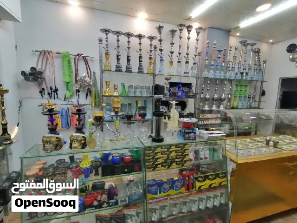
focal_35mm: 17
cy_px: 112
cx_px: 148
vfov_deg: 74.7
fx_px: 146
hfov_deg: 91.0
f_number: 2.4
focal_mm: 1.78
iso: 125
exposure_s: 1/50
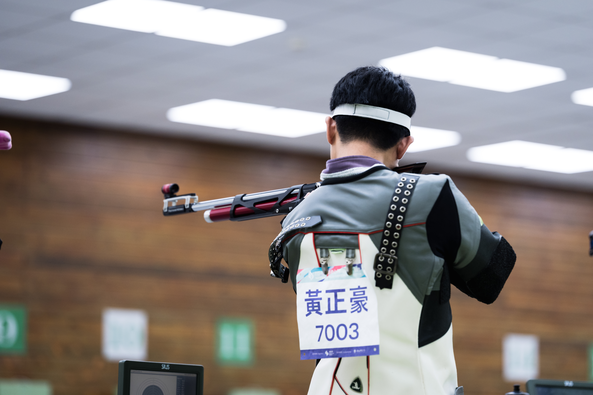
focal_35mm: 136
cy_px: 198
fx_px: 2240
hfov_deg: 15.1
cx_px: 296
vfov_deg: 10.1
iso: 1250
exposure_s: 1/800
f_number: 2.8
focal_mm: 136
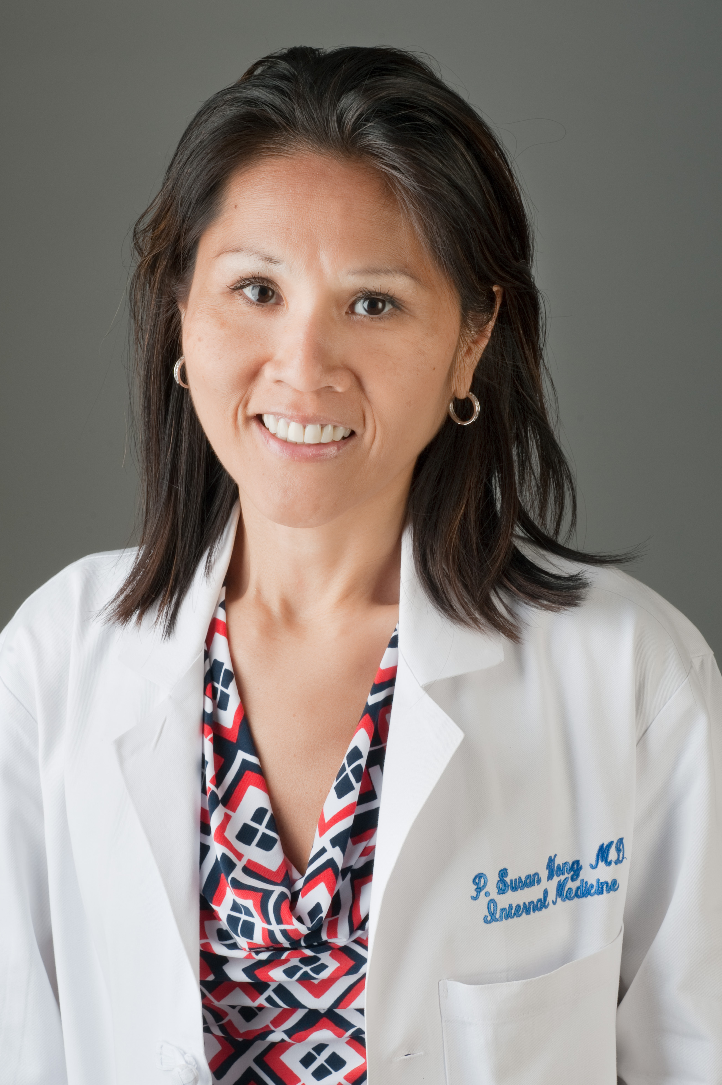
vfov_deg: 22.2
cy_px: 550
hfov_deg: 14.8
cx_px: 338
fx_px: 2771
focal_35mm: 92
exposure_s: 1/200
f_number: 16
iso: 200
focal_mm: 85
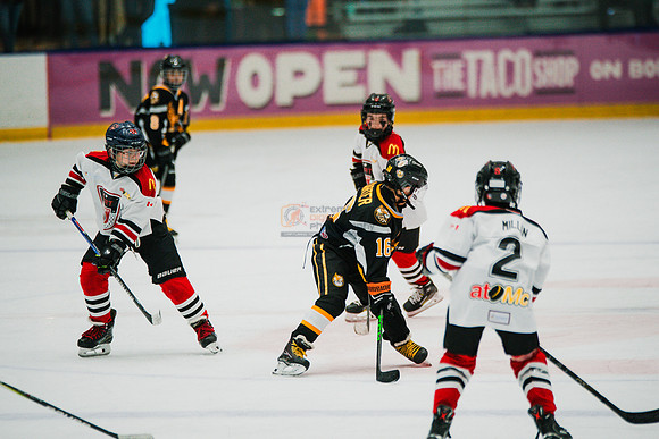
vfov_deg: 5.3
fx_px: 4779
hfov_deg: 7.9
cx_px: 330
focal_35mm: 261
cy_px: 220
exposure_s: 1/2000
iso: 3200
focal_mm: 261
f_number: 3.2
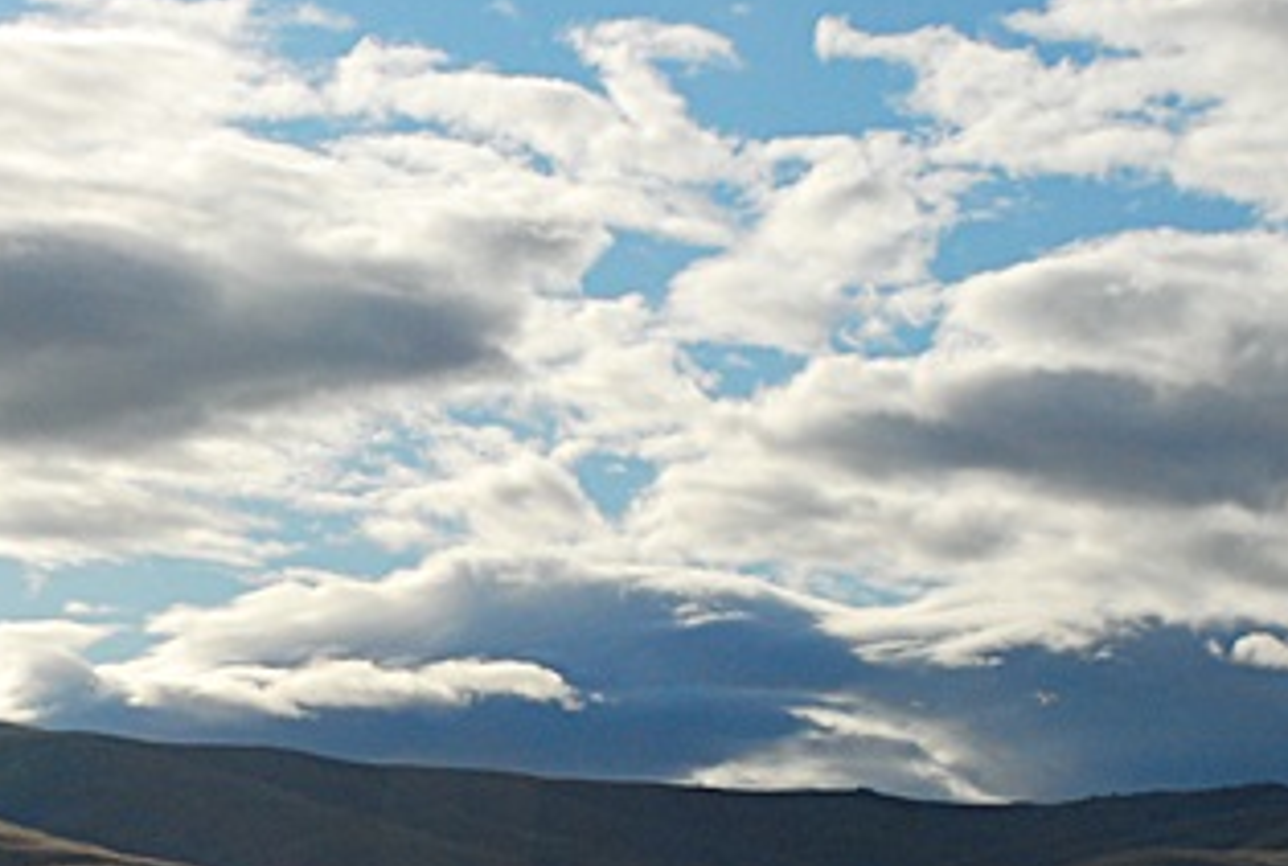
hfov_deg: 14.0
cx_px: 185
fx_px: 5200
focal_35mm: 145
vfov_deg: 9.5
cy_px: 780
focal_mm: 38
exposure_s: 1/640
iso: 400
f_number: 6.3
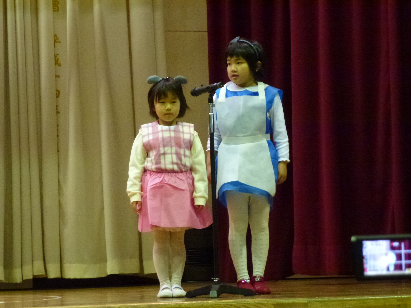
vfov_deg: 12.2
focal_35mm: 121
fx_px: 1437
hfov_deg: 16.3
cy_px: 154
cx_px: 206
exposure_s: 1/15
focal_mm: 21.7
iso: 800
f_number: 5.1
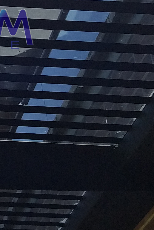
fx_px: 744
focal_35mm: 116
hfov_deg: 11.3
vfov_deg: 17.6
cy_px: 77
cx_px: -87
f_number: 1.7
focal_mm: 3.93
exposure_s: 1/1085
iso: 40
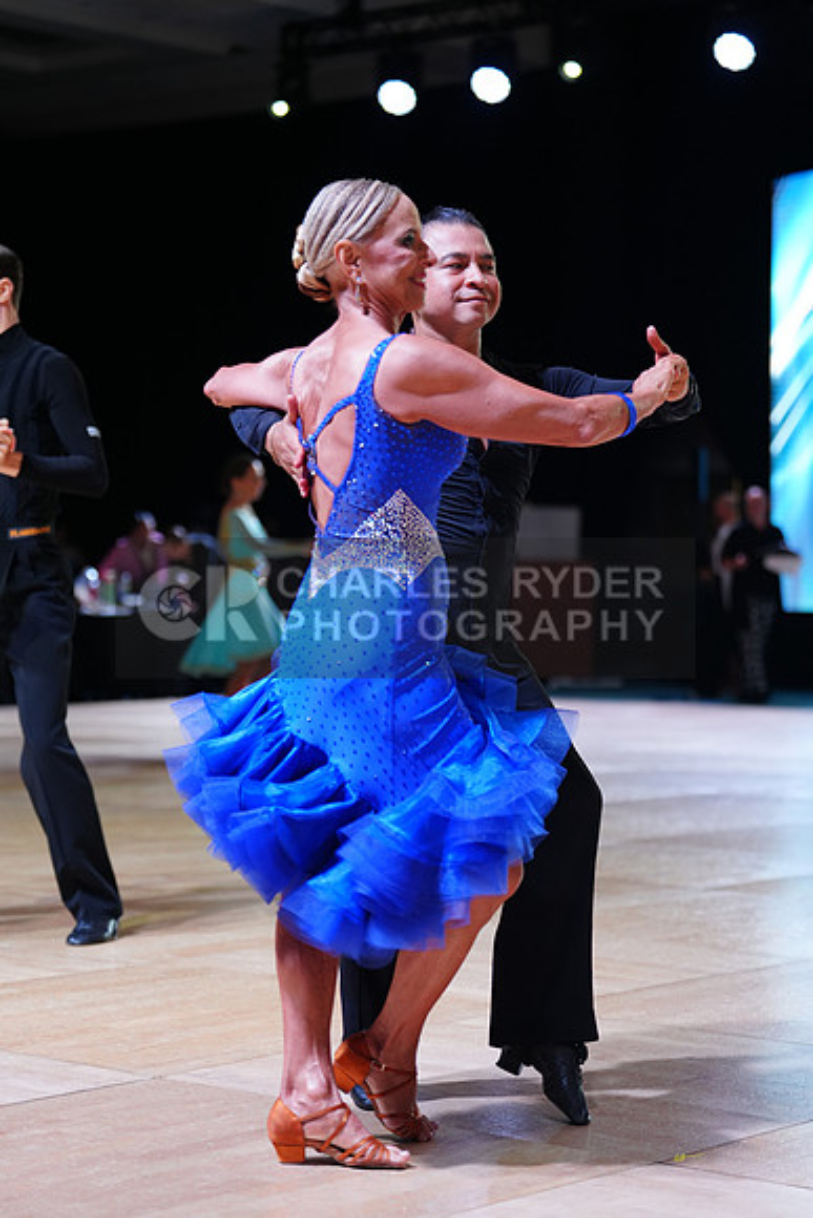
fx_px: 2810
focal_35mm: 83
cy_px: 609
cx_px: 406
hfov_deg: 16.5
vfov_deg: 24.5
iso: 800
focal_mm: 83
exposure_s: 1/400
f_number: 2.8
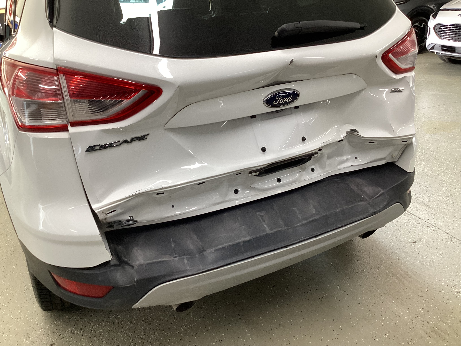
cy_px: 173
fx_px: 413
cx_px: 230
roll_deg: +2.2
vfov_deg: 45.4
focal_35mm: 31
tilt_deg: -25.6
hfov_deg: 58.4
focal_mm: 3.3
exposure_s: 1/50
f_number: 2.4
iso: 100
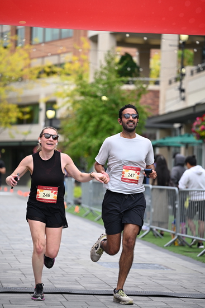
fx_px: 982
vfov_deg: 17.8
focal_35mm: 115
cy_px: 154
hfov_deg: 11.9
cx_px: 102
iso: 640
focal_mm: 115
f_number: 2.8
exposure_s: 1/2000
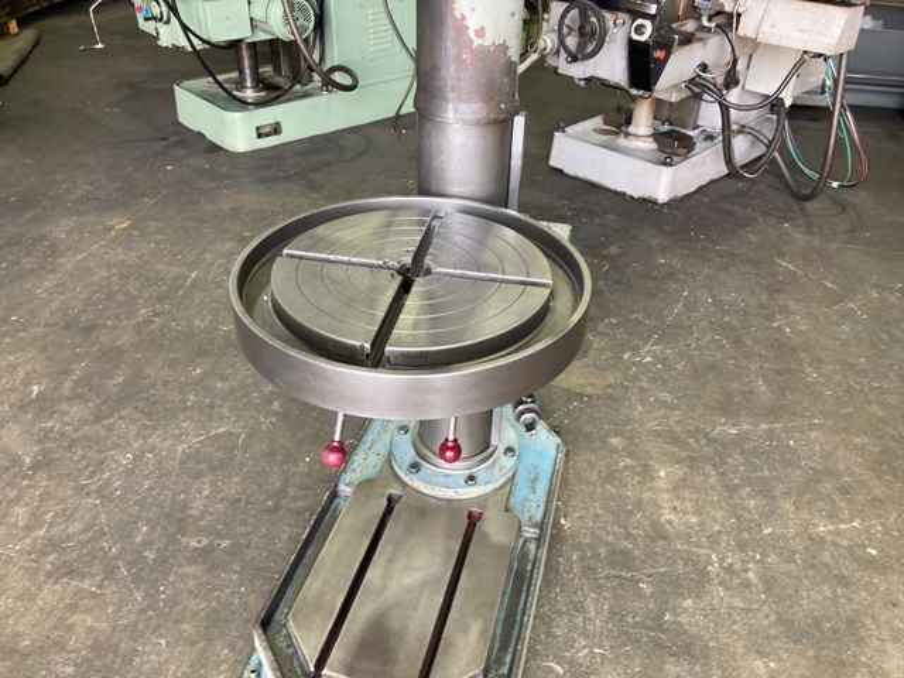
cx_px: 452
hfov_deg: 63.4
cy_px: 339
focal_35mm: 28
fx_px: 731
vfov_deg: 49.7
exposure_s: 1/60
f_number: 1.8
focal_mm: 3.99
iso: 80
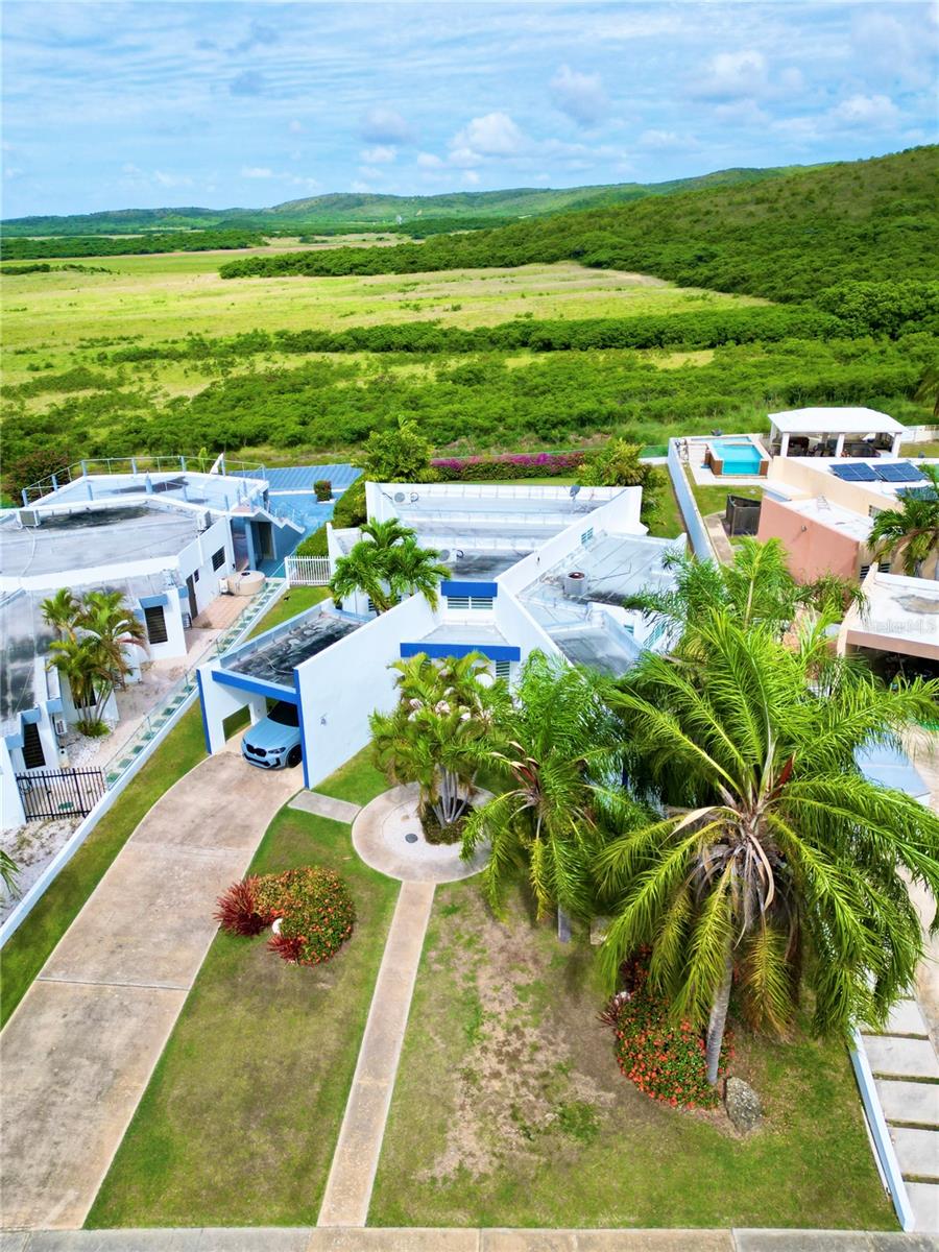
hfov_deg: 56.8
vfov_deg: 71.6
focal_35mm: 24
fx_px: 868
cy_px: 626
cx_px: 470
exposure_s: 1/3200
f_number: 1.7
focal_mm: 6.72
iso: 110
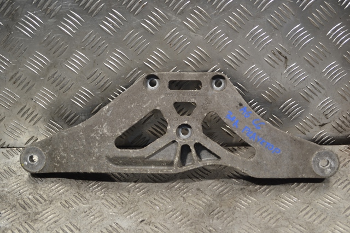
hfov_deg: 38.9
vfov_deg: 26.5
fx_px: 496
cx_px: 175
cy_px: 116
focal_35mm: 51
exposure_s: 1/80
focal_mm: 34
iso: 400
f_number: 5
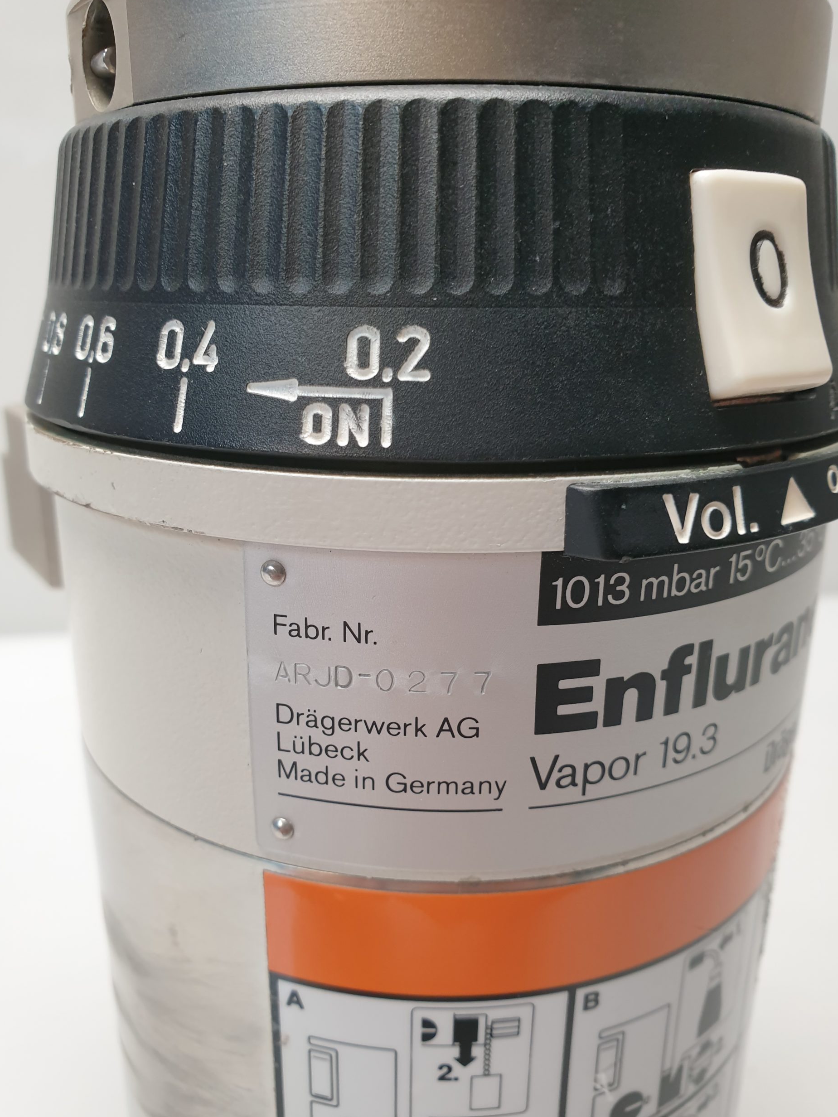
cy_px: 575
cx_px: 404
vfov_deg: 65.3
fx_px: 871
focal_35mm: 27
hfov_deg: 51.3
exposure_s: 1/50
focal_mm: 4.3
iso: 125
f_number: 2.4
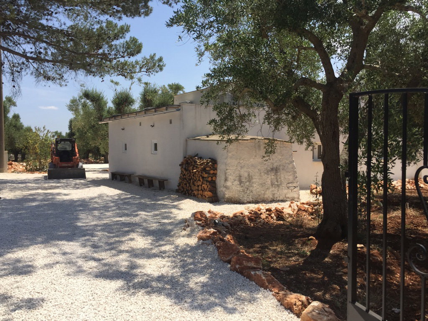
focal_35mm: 29
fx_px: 359
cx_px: 214
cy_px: 160
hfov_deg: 61.7
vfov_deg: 48.2
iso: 32
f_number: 2.2
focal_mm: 4.15
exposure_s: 1/2639
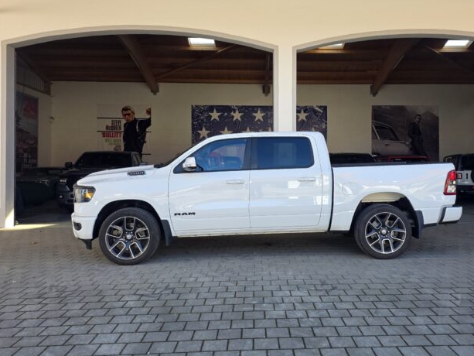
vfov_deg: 46.8
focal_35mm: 30
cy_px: 168
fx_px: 411
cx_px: 276
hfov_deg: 59.6
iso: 40
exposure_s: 1/359
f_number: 1.7
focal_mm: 6.25
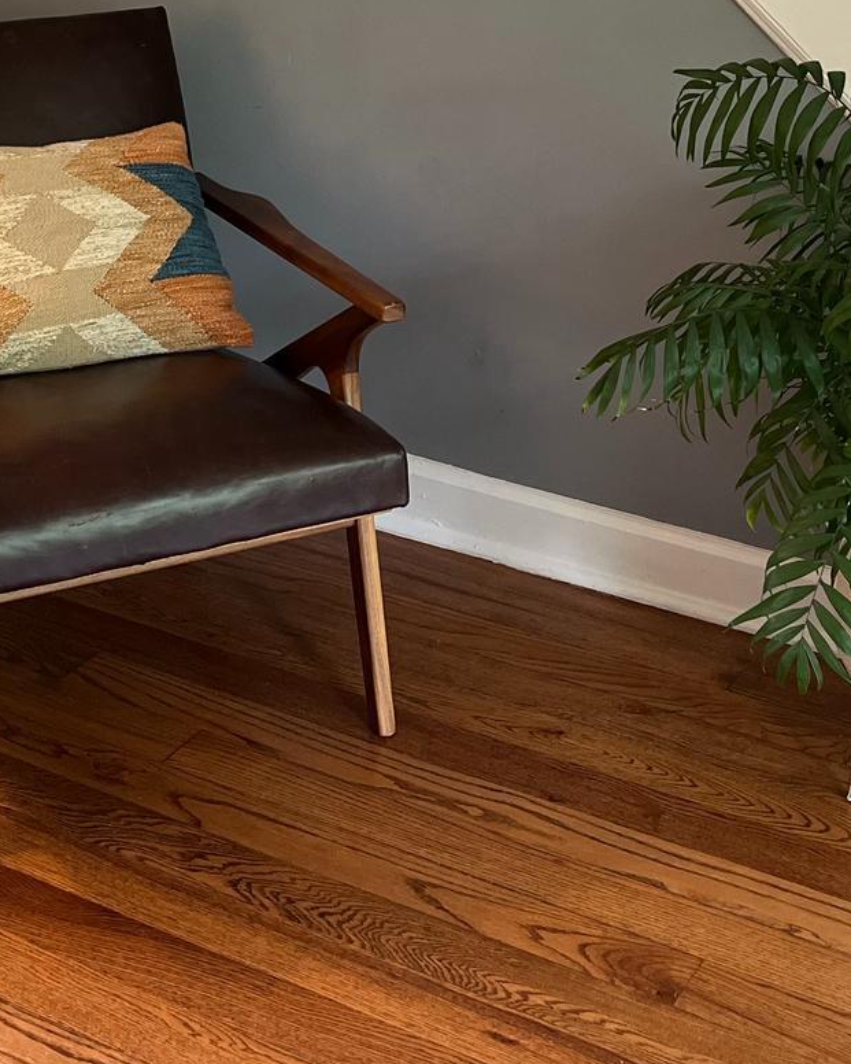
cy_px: 15
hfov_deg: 22.8
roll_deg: -1.5
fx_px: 2109
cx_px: 407
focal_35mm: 67
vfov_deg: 26.8
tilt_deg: -13.0
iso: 160
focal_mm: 5.1
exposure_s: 1/60
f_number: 1.6
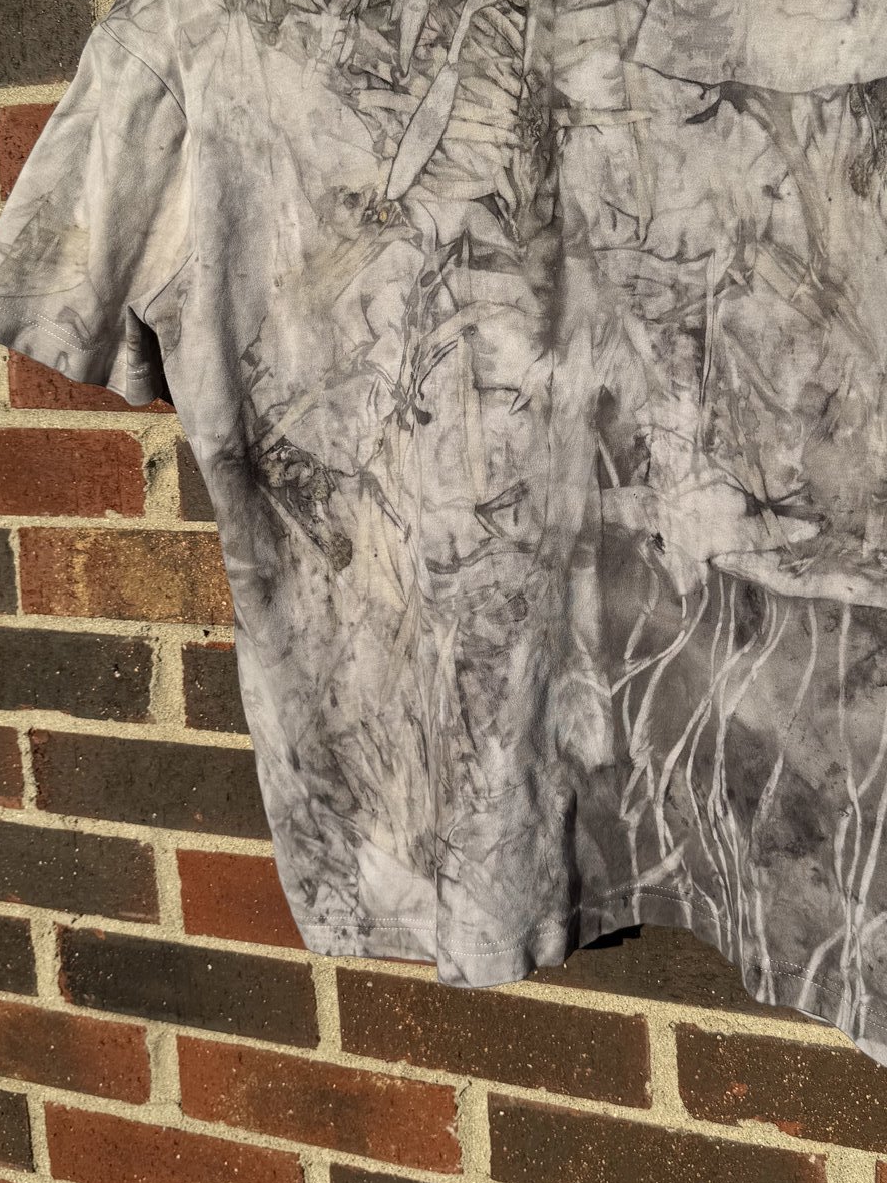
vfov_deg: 47.3
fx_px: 1333
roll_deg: +1.6
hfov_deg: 36.7
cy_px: 427
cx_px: 503
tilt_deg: -7.4
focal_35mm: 39
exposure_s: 1/7937
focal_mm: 6.76
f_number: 1.78
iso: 80
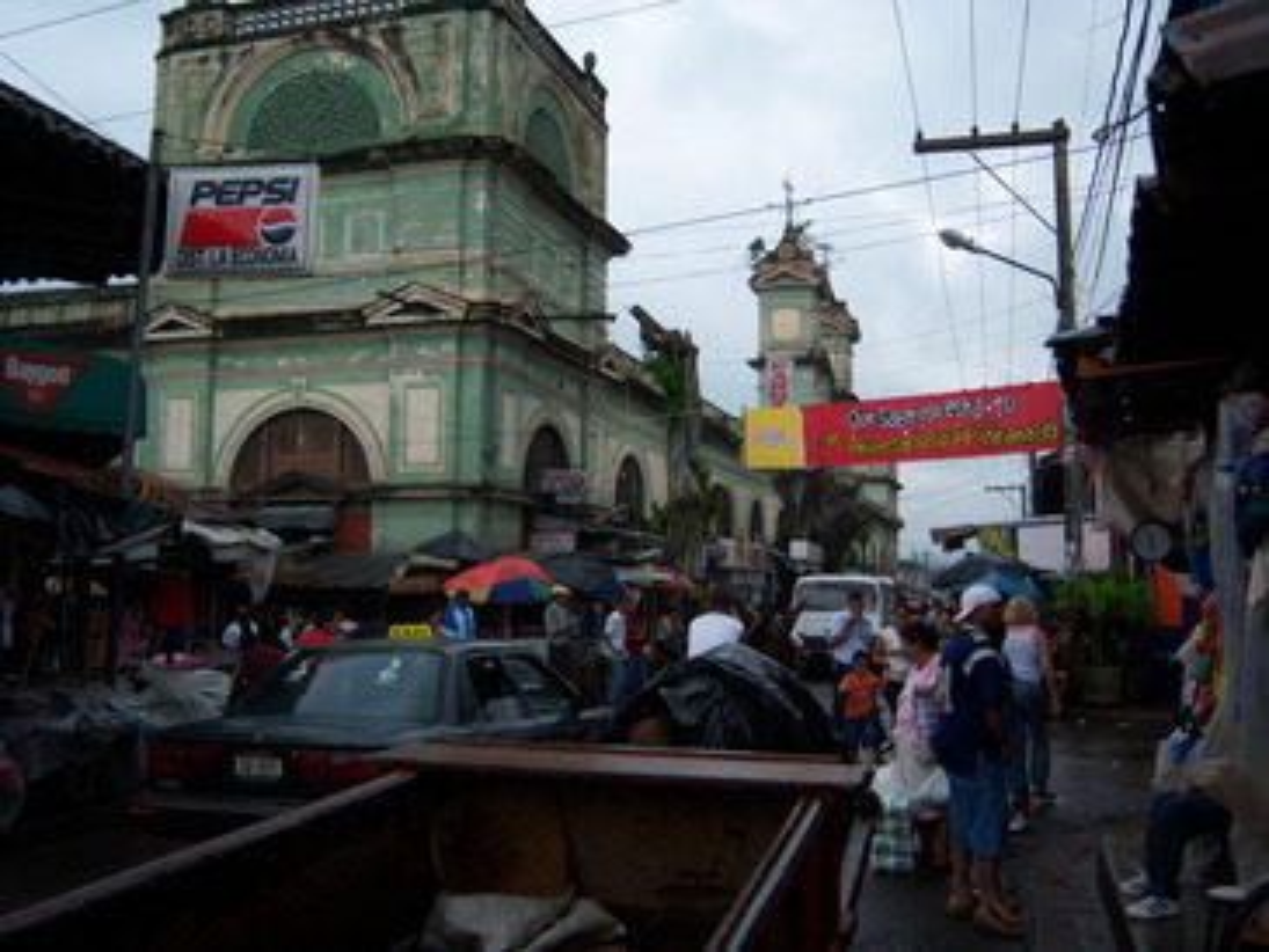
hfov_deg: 51.3
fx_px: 1320
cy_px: 476
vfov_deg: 39.7
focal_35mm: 36
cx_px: 634
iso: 80
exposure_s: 1/640
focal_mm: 7.5
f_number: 2.8
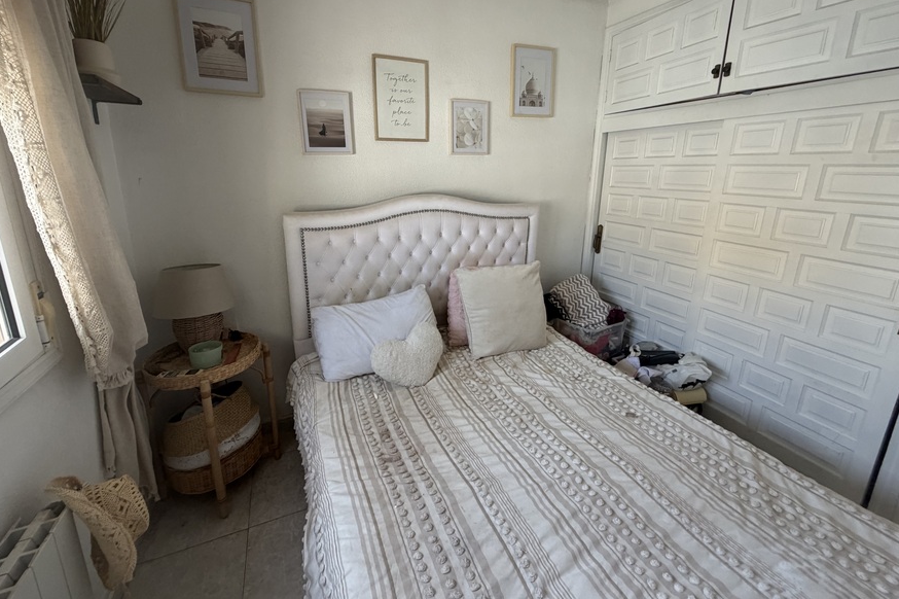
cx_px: 442
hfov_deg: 100.4
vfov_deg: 76.8
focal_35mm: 15
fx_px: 374
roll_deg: -0.2
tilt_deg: -12.3
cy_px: 256
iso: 250
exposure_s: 1/121
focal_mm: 2.22
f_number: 2.2
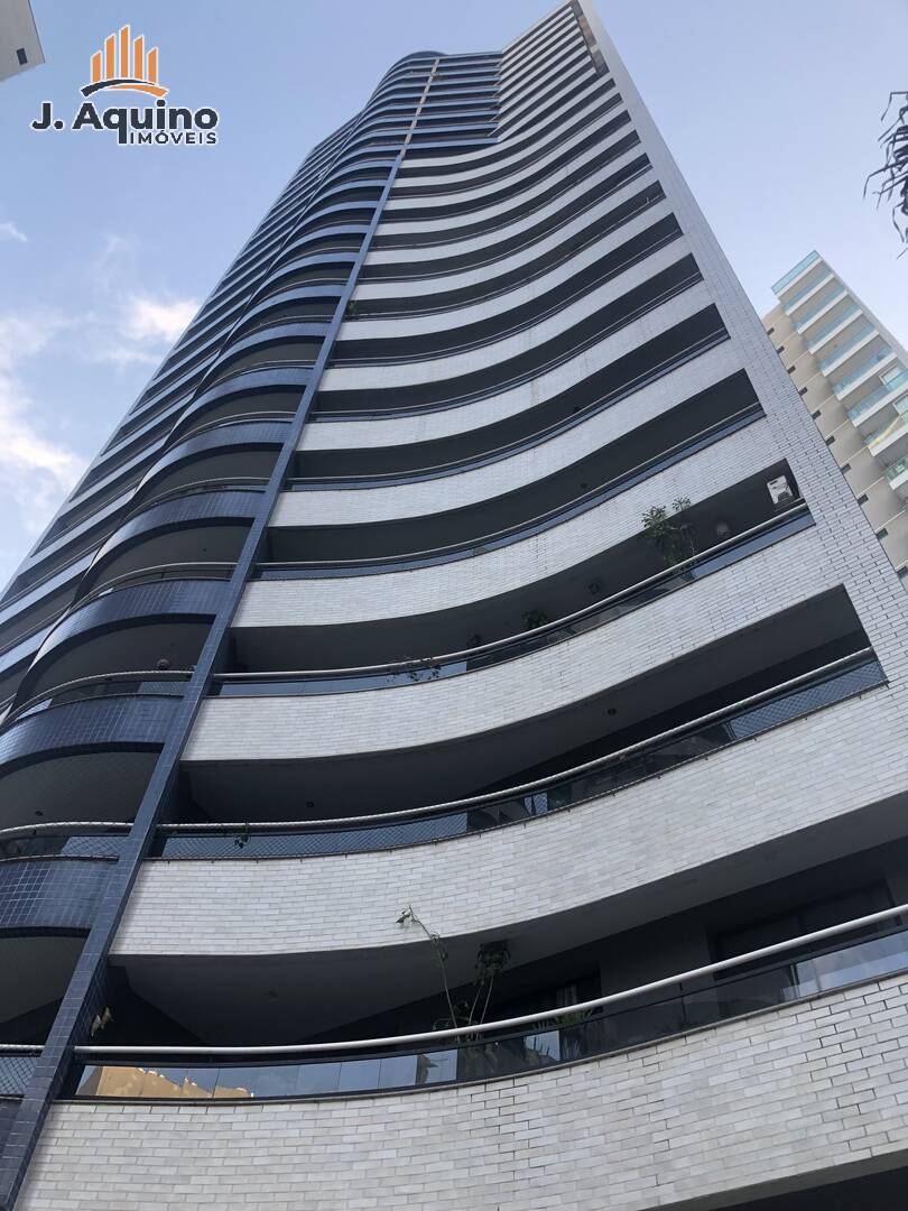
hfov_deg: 49.7
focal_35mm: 28
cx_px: 454
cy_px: 606
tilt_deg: +53.6
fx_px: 979
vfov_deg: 63.4
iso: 32
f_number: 1.8
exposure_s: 1/120
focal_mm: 4
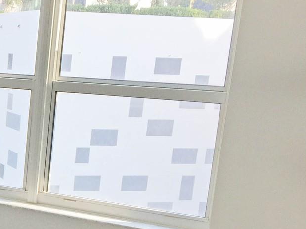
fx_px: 663
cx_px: -75
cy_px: 198
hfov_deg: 23.4
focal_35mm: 75
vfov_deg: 19.3
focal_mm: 4.15
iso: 32
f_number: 2.2
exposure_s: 1/234
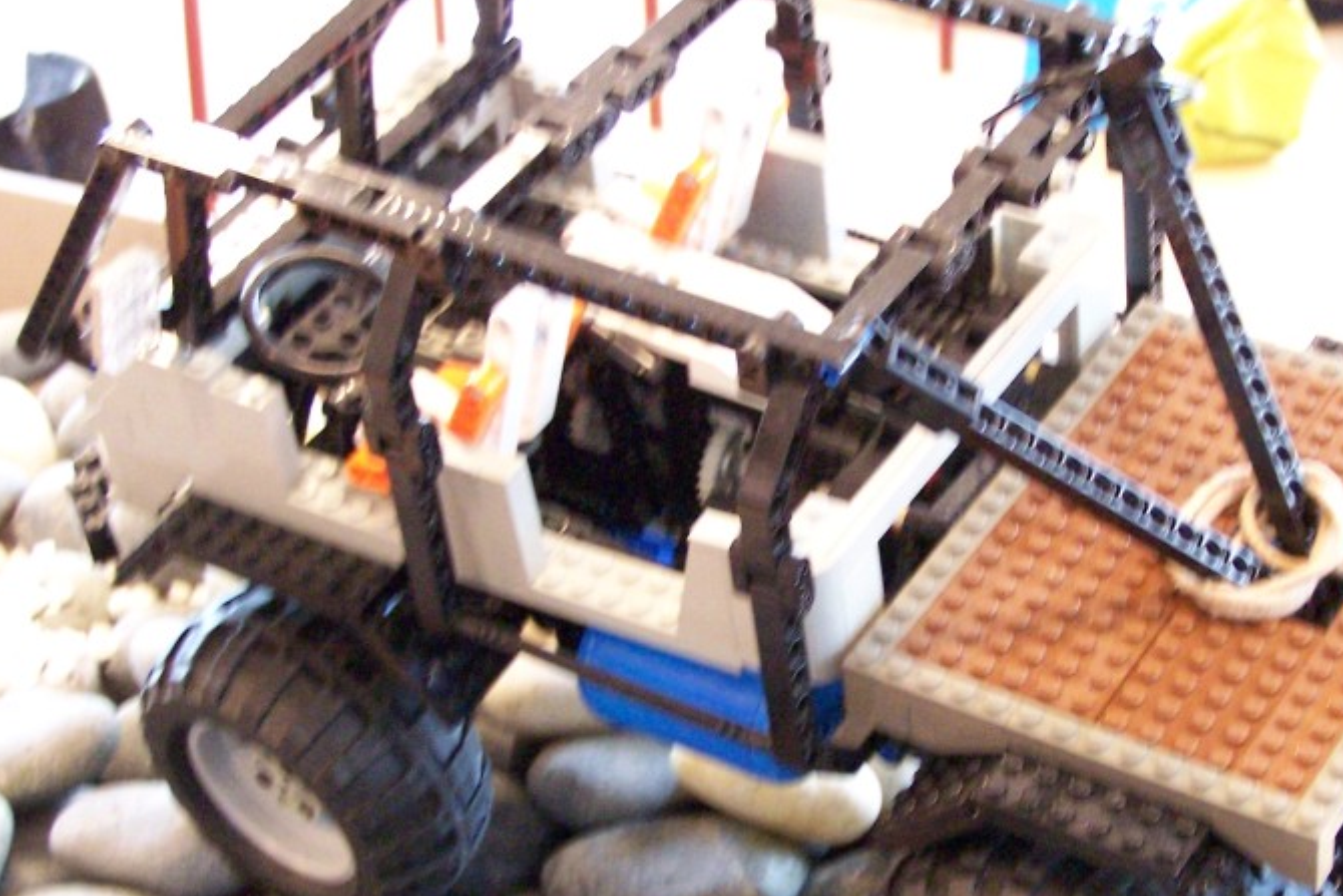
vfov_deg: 15.4
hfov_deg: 22.7
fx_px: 3321
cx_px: 918
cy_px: 531
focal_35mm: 89
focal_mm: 9.3
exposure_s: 1/15
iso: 400
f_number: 3.1
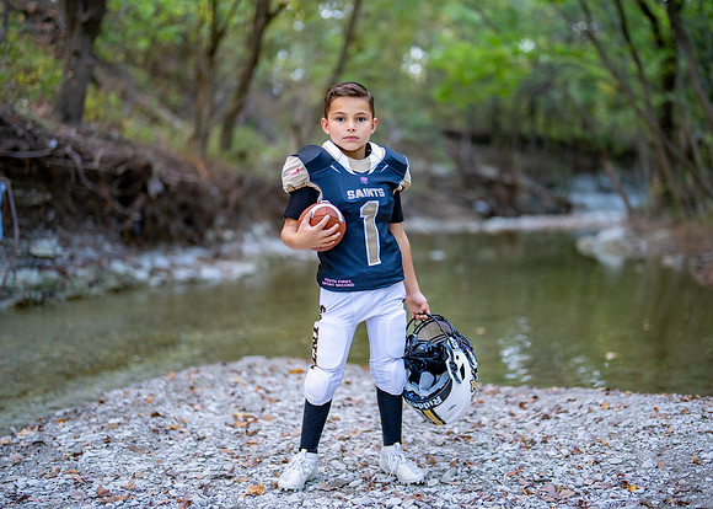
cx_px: 384
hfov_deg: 36.4
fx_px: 1084
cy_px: 252
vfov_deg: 26.4
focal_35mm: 54
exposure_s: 1/500
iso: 500
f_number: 1.2
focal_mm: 50
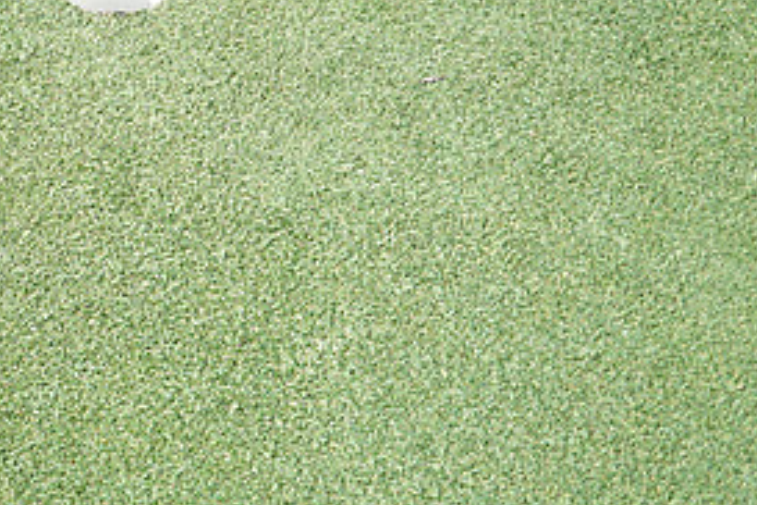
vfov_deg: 15.6
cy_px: 79
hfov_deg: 22.7
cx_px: 47
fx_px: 1829
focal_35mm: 87
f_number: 4.5
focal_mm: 41
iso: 100
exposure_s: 1/250
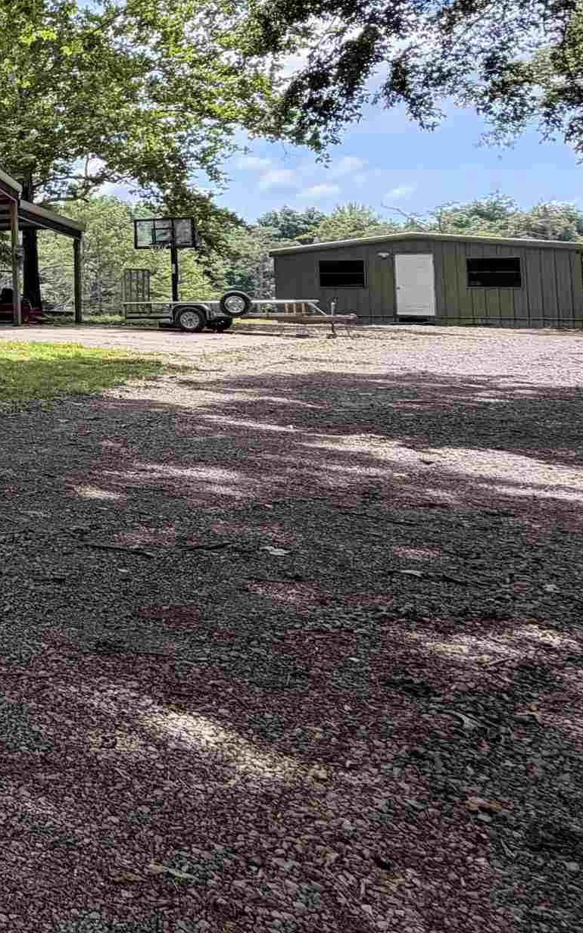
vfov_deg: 50.5
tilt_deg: +4.1
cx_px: -455
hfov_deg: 22.0
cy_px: 230
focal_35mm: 37
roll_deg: -0.2
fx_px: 941
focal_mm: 2.22
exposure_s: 1/465
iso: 64
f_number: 2.2
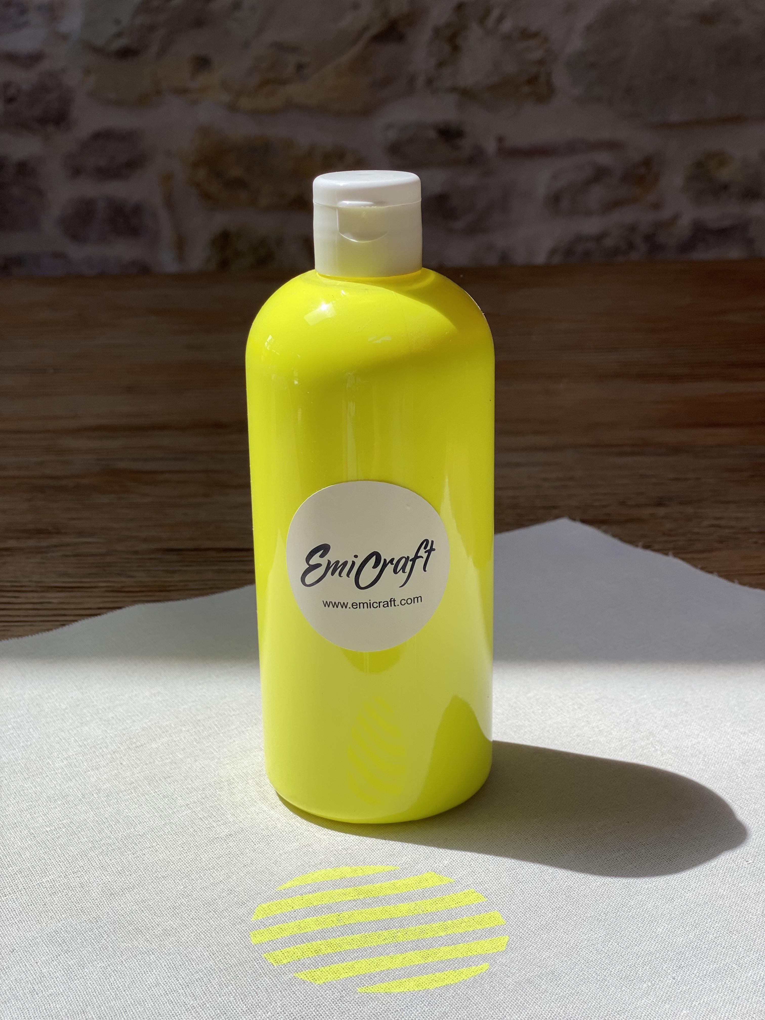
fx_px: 1532
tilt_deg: -19.1
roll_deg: +0.1
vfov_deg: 36.8
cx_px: 382
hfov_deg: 28.0
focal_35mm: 52
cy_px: 510
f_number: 2
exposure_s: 1/307
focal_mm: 6
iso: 20
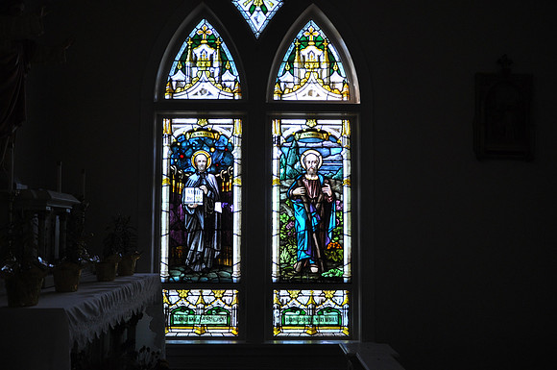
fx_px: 579
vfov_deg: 35.4
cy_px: 185
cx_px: 278
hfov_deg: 51.3
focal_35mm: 38
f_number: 4
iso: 560
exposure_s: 1/60
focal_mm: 25
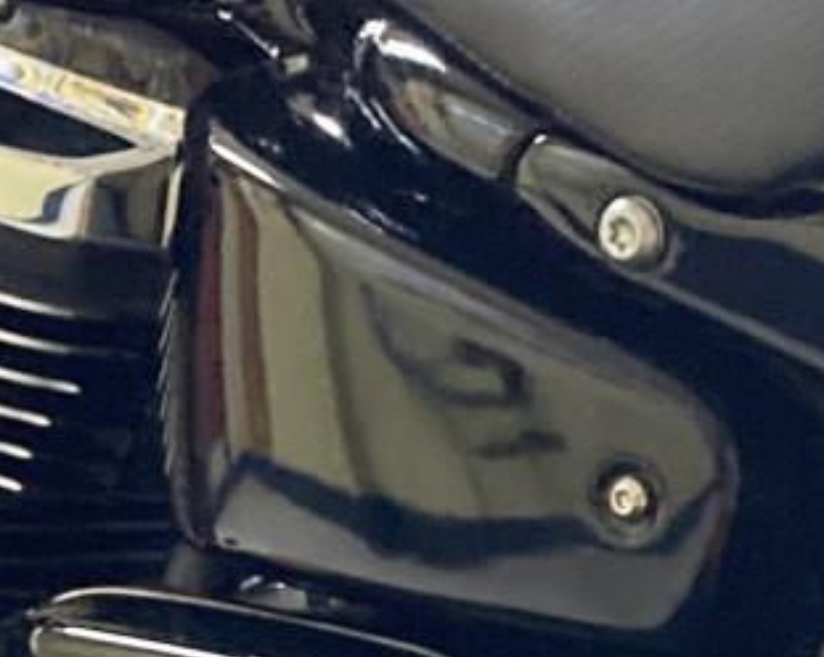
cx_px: 615
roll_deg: -0.4
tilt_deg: +1.6
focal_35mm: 176
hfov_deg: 11.0
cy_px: 649
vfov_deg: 8.7
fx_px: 4287
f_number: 1.8
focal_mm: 3.99
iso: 500
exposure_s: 1/30
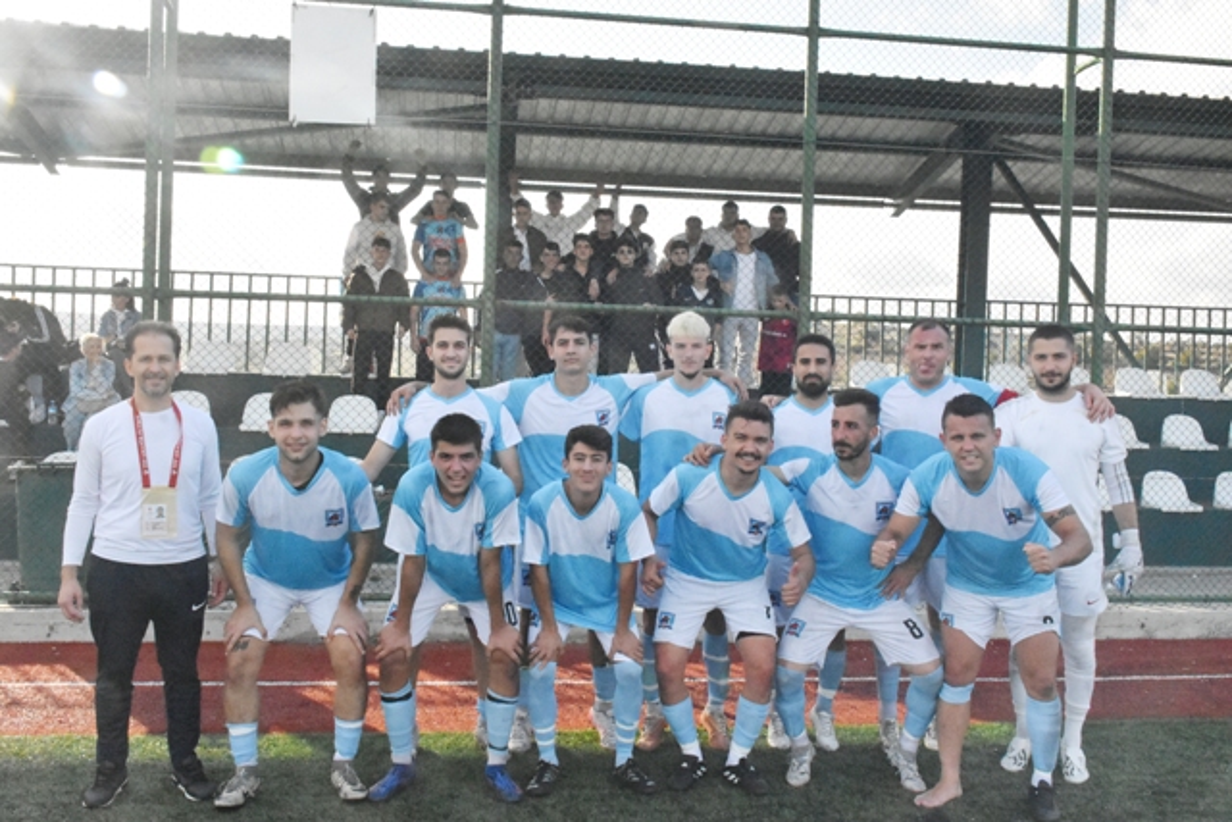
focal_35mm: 34
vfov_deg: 38.4
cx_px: 616
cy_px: 411
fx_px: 1181
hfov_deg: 55.1
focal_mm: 23
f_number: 18
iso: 8000
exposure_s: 1/1250
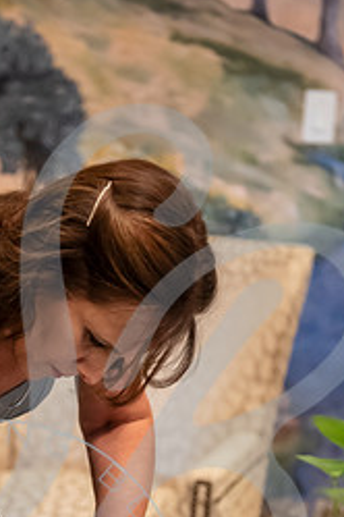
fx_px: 1505
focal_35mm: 105
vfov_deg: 19.1
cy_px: 455
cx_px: 89
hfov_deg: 13.0
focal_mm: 58
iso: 2500
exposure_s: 1/125
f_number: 2.8
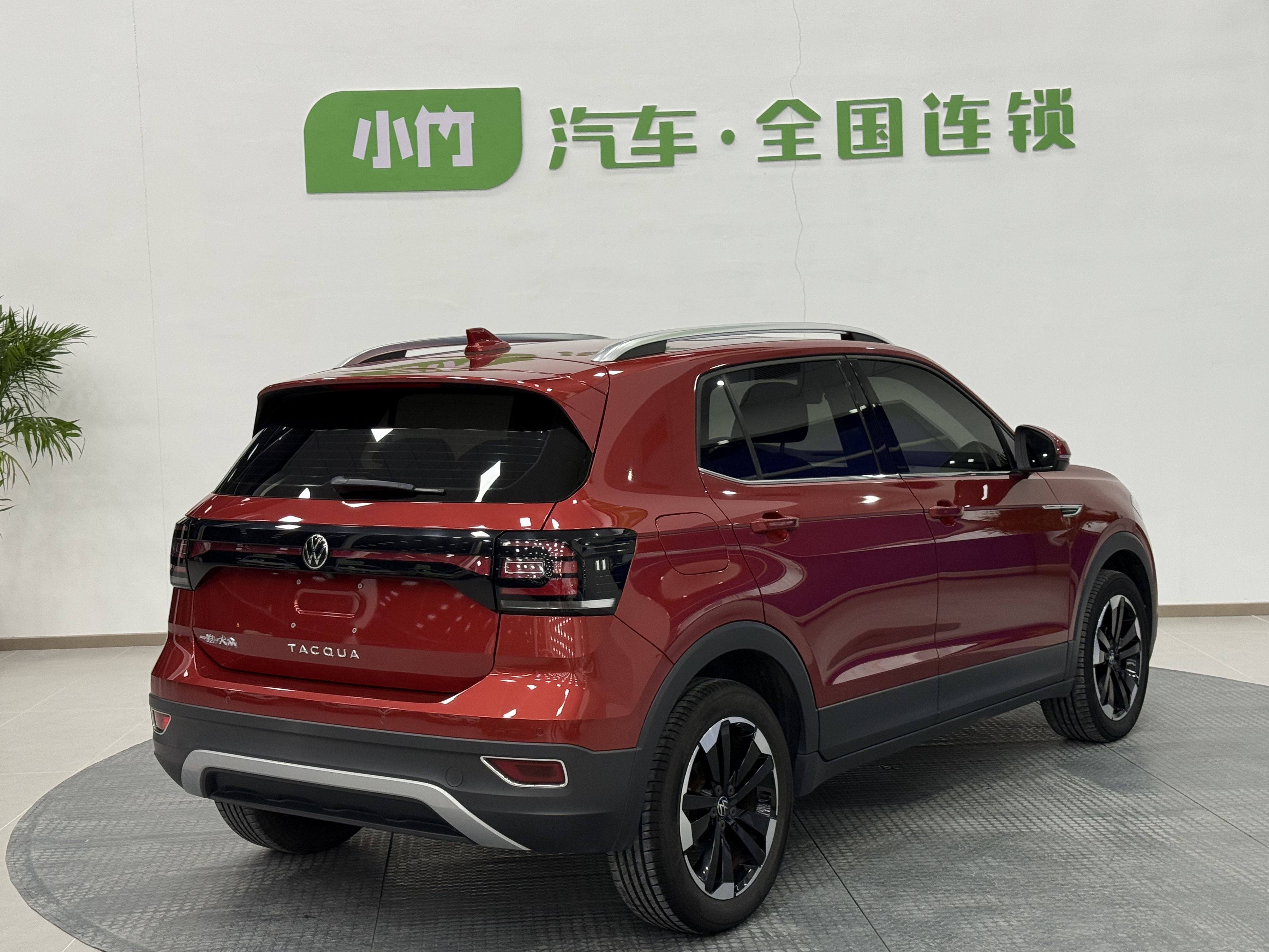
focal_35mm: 49
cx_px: 642
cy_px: 468
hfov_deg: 38.9
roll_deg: +0.9
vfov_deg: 29.7
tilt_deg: -3.6
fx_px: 1796
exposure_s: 1/50
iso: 80
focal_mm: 6.76
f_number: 1.78
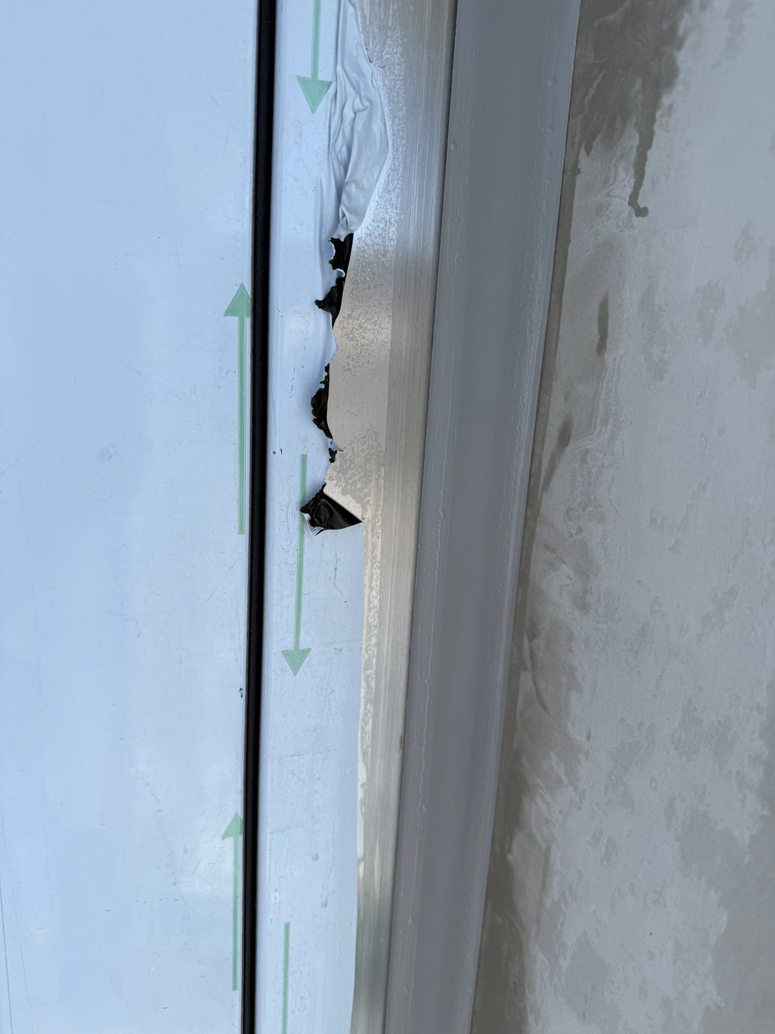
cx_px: 388
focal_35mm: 24
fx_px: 716
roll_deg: -3.2
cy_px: 517
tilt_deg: -11.5
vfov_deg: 71.6
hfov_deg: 56.8
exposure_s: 1/788
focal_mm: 6.76
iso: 80
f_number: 1.78
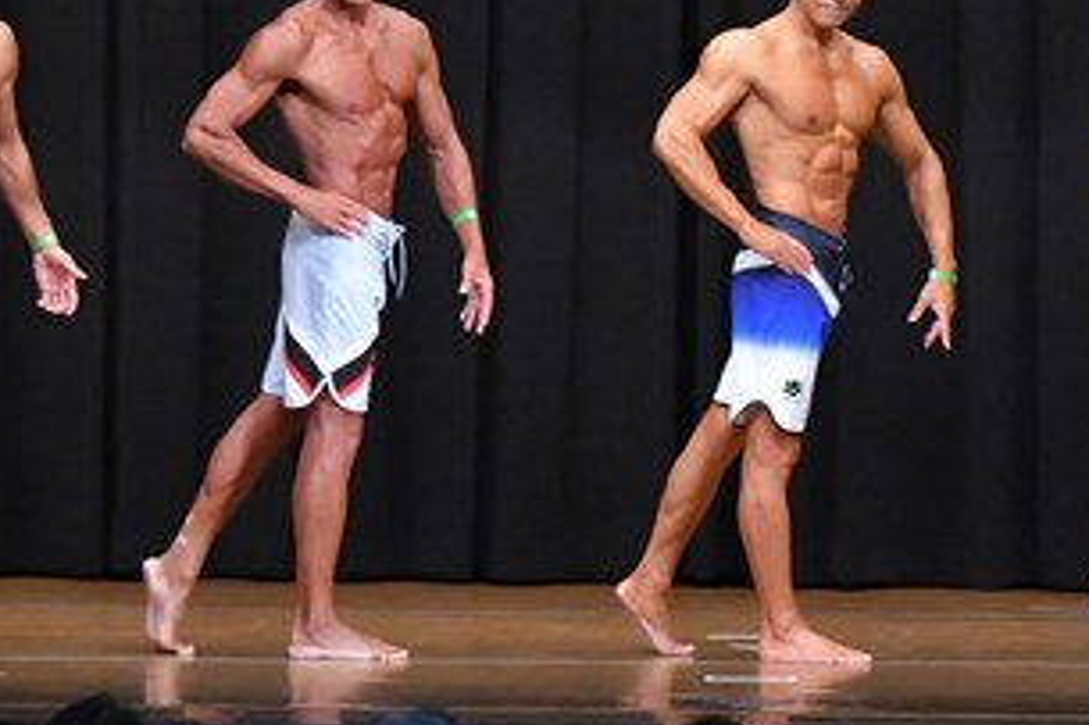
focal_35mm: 274
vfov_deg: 5.0
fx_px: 8284
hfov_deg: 7.5
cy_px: 279
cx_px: 862
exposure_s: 1/400
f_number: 5.6
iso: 8000
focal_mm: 72
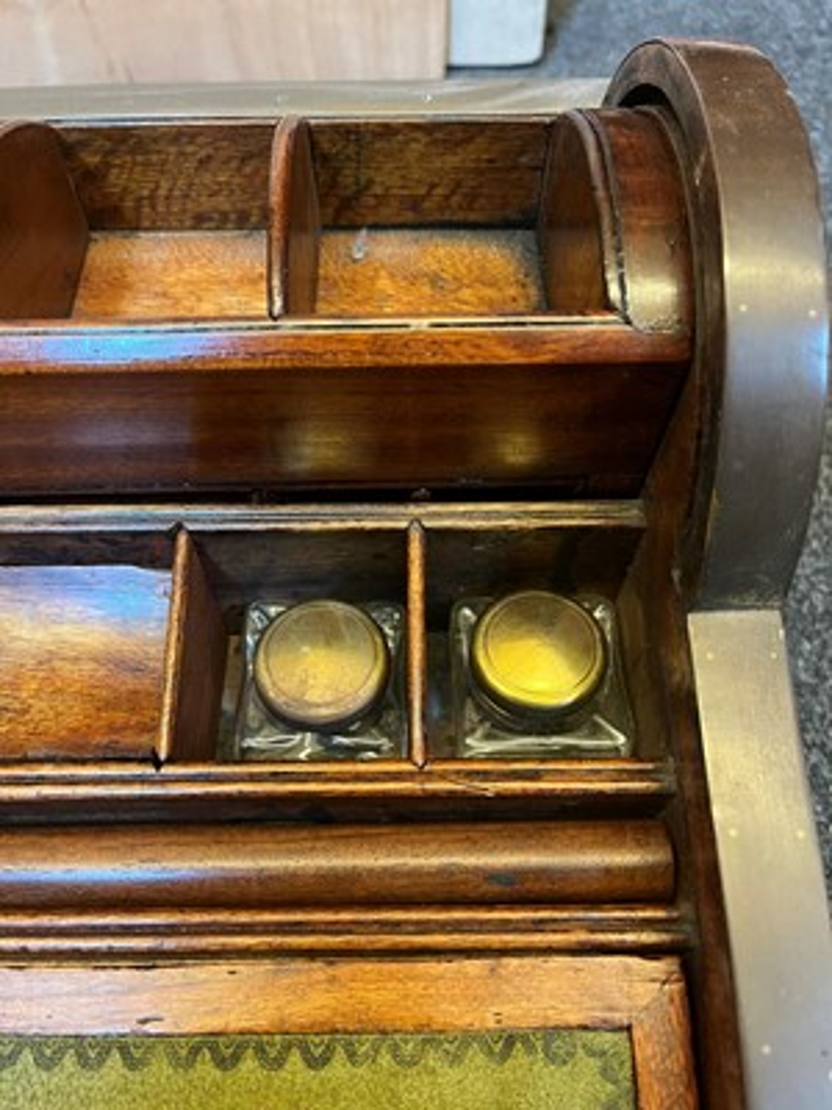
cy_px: 555
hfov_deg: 53.1
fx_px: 833
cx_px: 416
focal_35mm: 26
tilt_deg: -58.5
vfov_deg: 67.3
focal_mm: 5.1
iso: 400
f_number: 1.6
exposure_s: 1/33
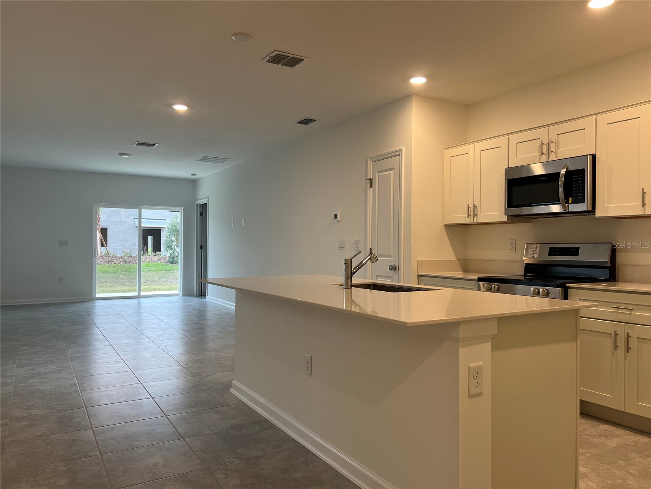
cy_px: 244
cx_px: 326
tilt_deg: -0.2
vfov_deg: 53.1
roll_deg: -0.1
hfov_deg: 67.3
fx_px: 489
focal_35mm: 26
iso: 100
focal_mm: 5.7
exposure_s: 1/120
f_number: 1.5
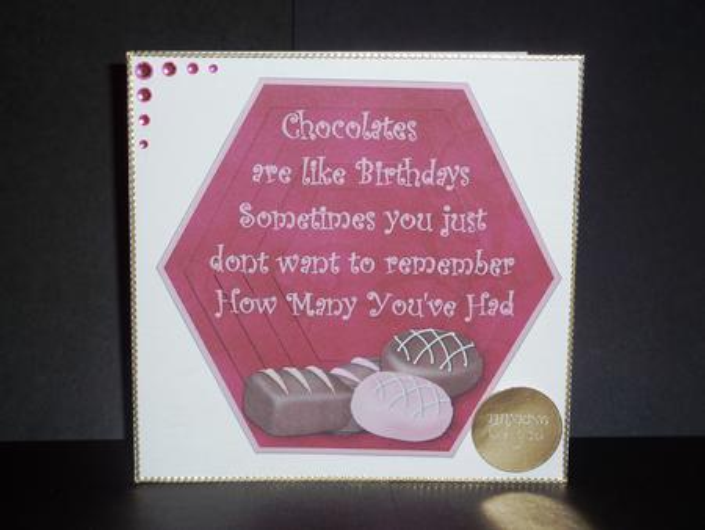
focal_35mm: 67
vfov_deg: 22.0
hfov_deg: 29.0
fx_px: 1365
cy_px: 265
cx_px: 352
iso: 100
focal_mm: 11
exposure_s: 1/30
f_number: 4.1
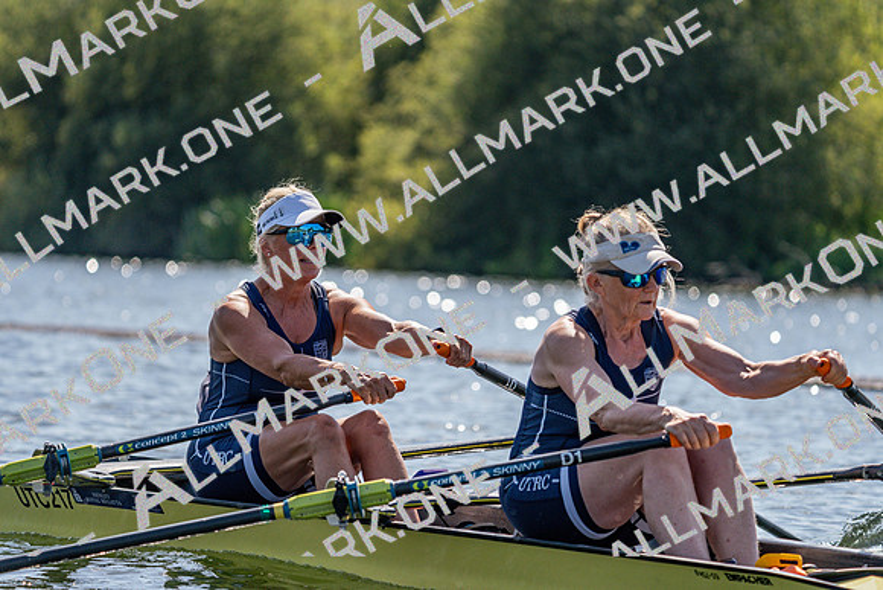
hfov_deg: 8.5
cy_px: 295
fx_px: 5961
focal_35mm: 243
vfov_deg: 5.7
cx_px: 442
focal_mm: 243
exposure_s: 1/2000
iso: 320
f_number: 5.6
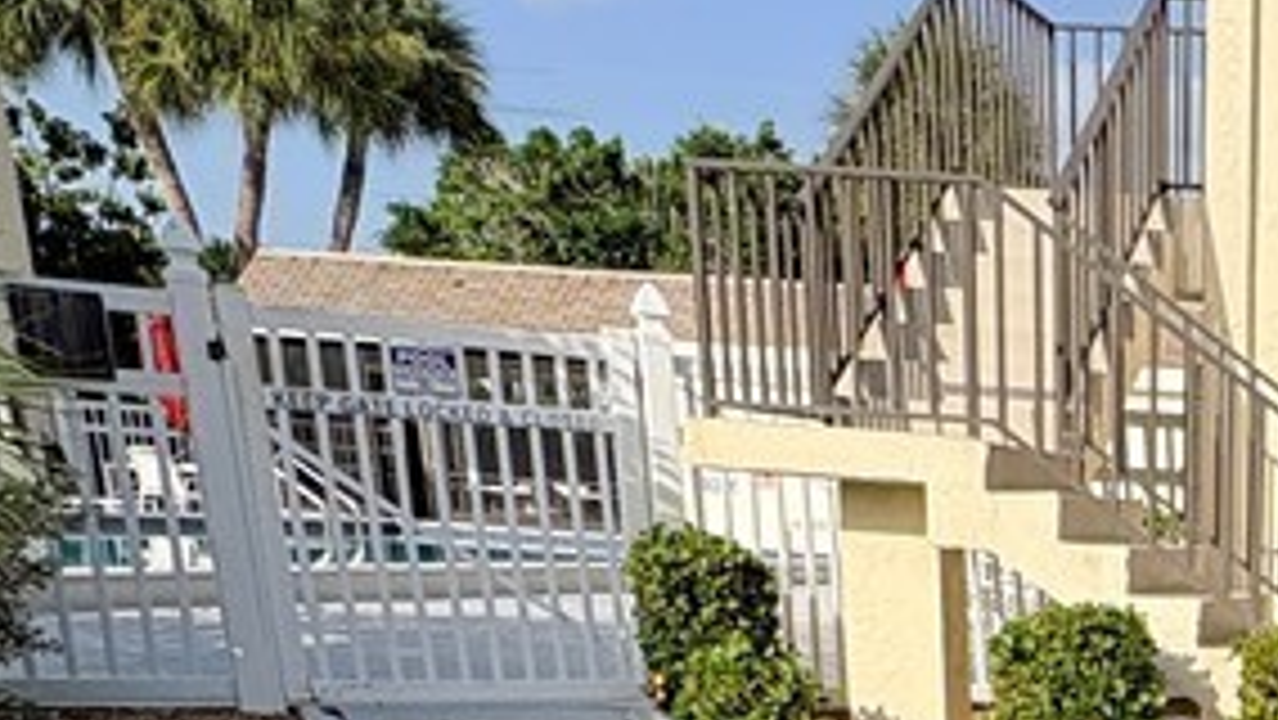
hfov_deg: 32.0
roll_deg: -4.4
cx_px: 1503
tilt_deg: -17.9
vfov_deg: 18.5
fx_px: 1865
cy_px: 1174
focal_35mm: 55
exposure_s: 1/1976
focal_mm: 2.22
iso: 50
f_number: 2.2
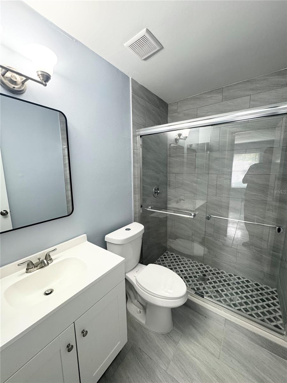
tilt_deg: -8.0
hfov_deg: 85.7
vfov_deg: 102.1
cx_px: 144
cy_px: 192
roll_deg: +1.9
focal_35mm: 14
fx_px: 155
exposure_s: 1/60
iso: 200
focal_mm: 2.22
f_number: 2.2
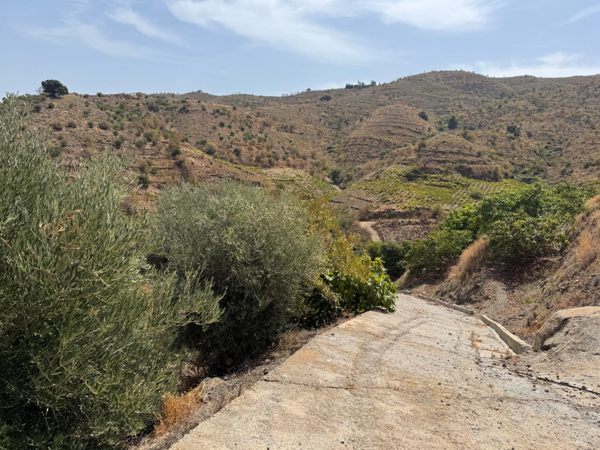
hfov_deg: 71.6
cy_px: 225
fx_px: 416
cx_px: 300
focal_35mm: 24
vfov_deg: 56.8
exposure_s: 1/4608
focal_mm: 6.76
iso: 80
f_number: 1.78
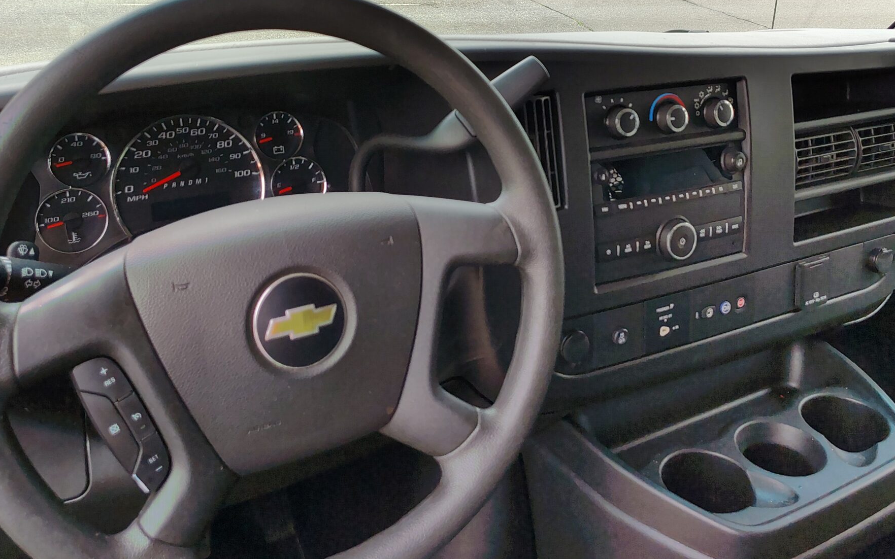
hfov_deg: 52.6
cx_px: 499
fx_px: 903
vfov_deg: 33.7
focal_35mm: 37
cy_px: 135
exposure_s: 1/120
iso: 154
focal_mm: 5.56
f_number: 1.8
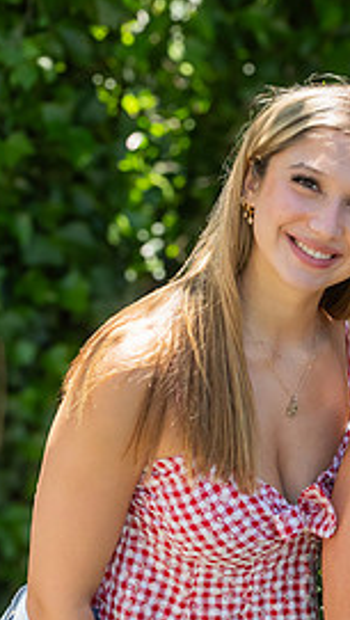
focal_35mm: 84
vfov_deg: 25.2
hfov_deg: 13.8
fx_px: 1382
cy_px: 413
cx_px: 485
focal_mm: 25
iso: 640
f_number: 8
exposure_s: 1/400
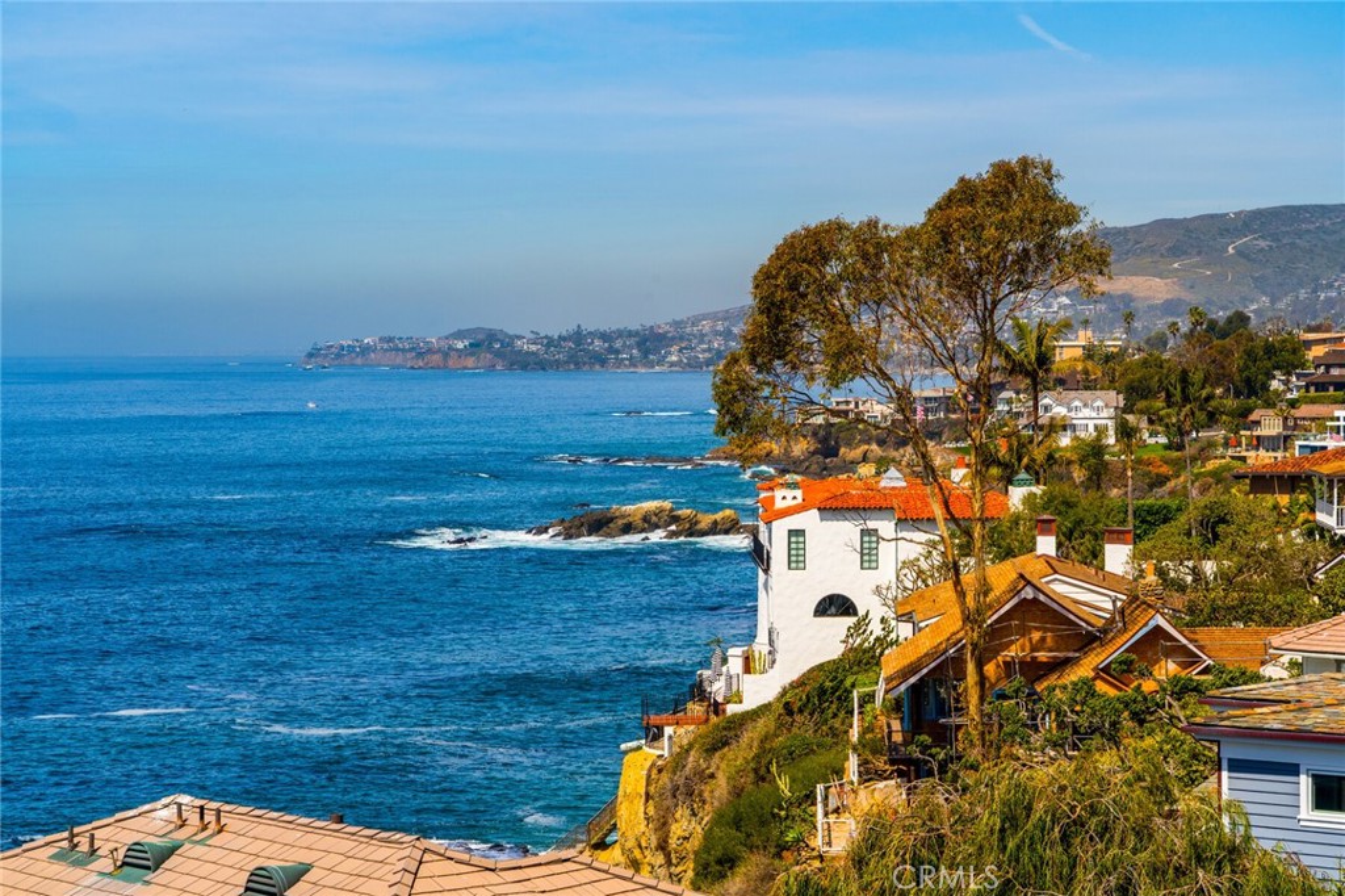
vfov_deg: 15.5
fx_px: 3287
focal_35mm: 88
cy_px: 448
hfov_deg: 23.1
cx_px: 672
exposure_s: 1/320
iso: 200
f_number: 13
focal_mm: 88
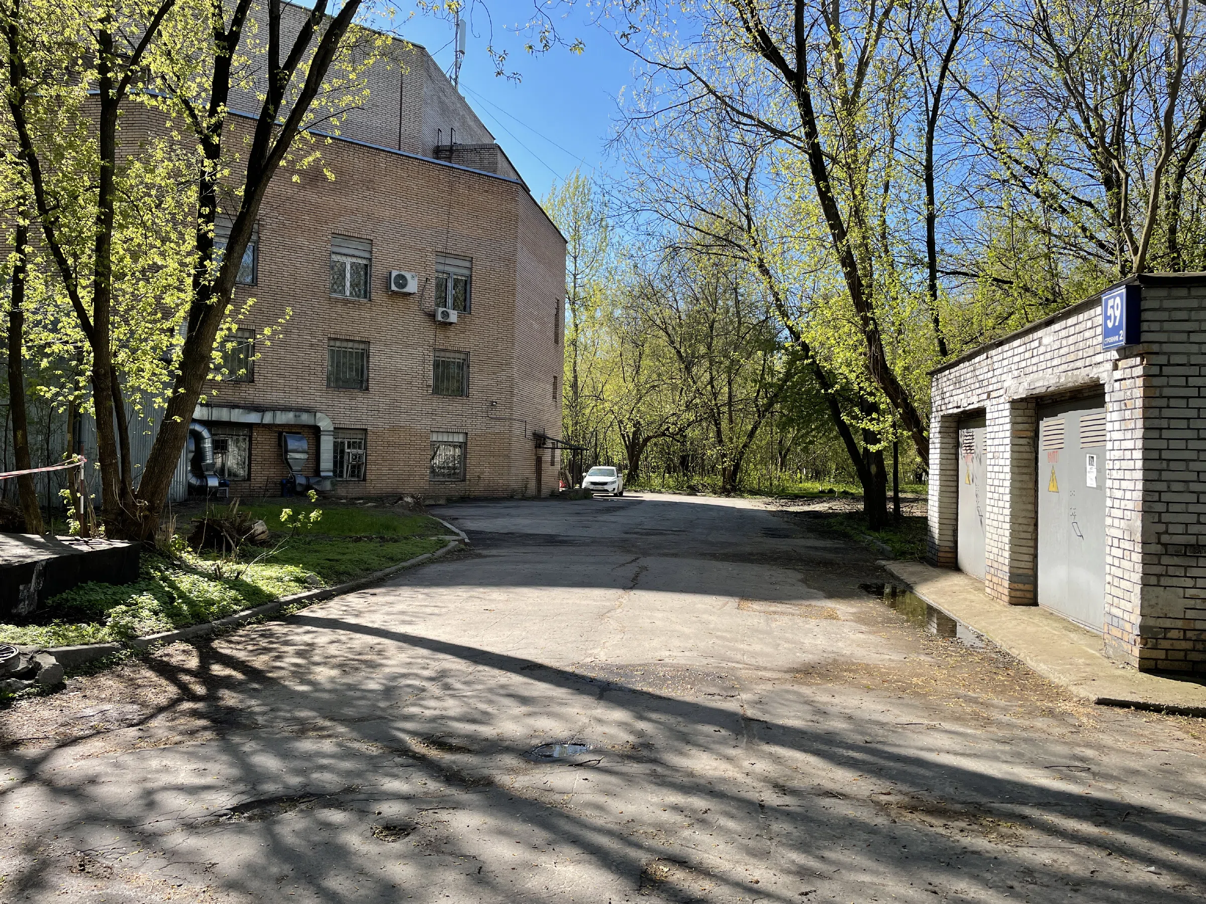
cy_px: 452
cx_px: 603
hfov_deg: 67.3
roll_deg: -1.7
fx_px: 906
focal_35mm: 26
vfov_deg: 53.1
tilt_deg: +1.8
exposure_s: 1/1401
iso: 32
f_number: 1.6
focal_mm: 4.2
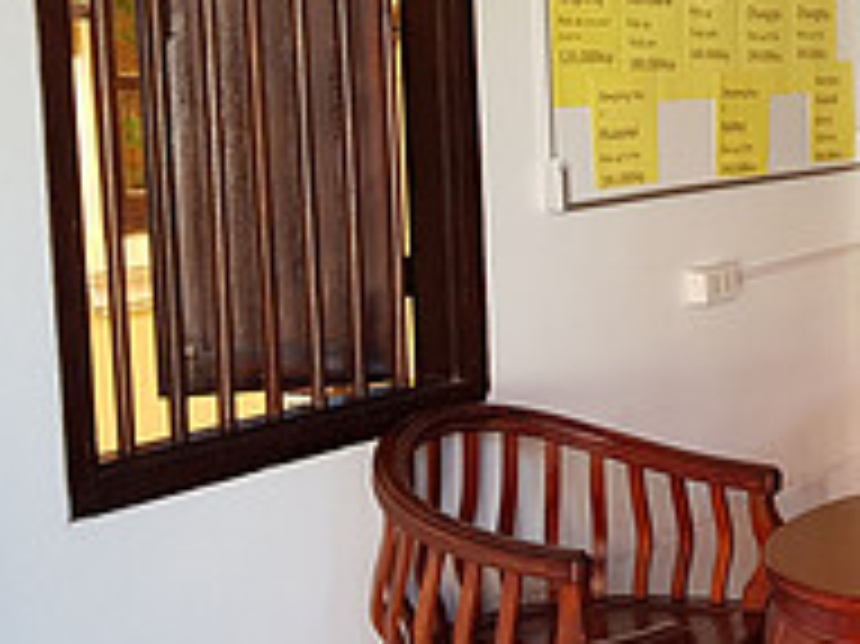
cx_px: 1157
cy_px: 336
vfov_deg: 18.6
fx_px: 1961
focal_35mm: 79
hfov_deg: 21.9
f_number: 1.7
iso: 80
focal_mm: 4.2
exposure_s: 1/50
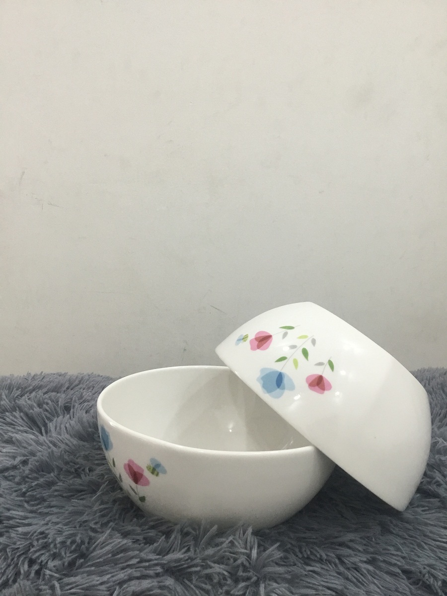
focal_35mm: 31
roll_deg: -0.9
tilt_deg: -9.1
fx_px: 534
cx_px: 224
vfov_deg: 58.4
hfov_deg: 45.4
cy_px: 298
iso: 64
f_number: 2.4
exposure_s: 1/33
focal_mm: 3.3
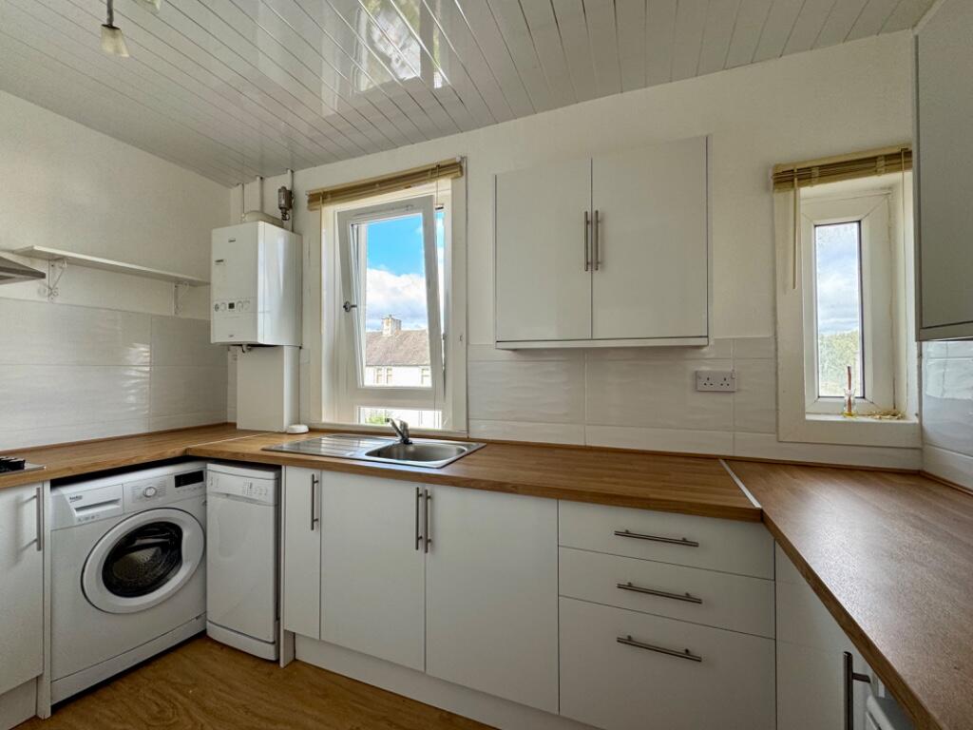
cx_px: 486
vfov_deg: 85.7
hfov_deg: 102.1
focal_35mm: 14
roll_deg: -0.2
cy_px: 365
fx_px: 394
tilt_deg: +1.0
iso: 50
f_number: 2.2
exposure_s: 1/99
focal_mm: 2.22
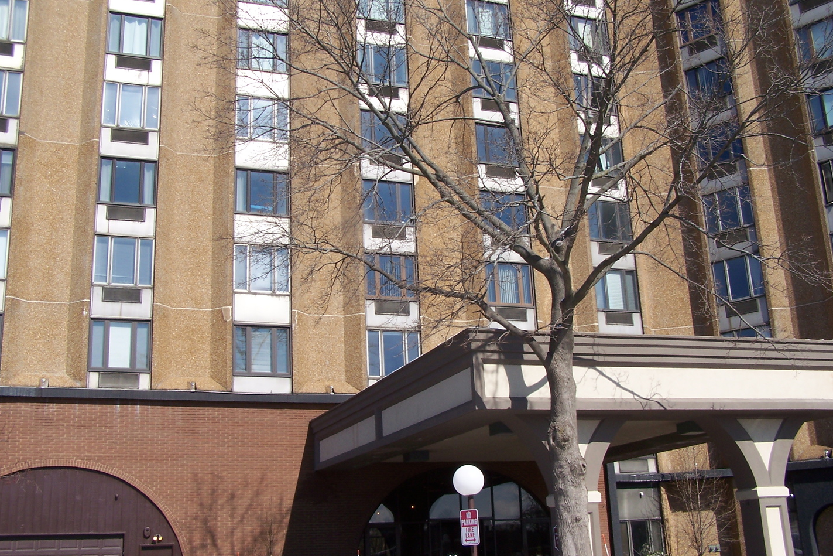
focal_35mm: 40
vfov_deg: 33.4
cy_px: 274
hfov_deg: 48.5
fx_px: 926
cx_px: 416
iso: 80
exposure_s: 1/500
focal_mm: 6.3
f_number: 5.6
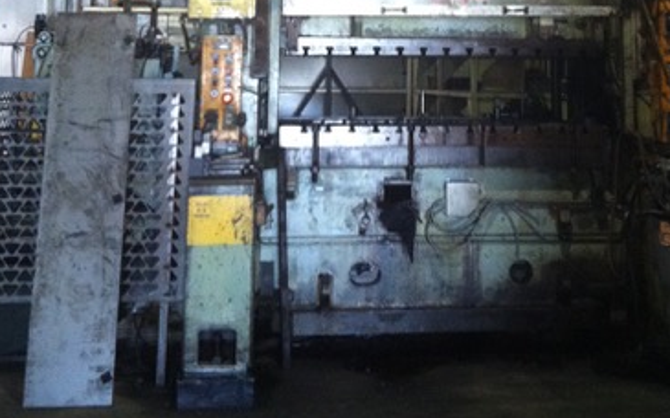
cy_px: -72
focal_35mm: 65
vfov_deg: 19.0
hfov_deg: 31.4
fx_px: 1187
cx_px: 422
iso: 250
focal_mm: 3.85
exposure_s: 1/17
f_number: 2.8
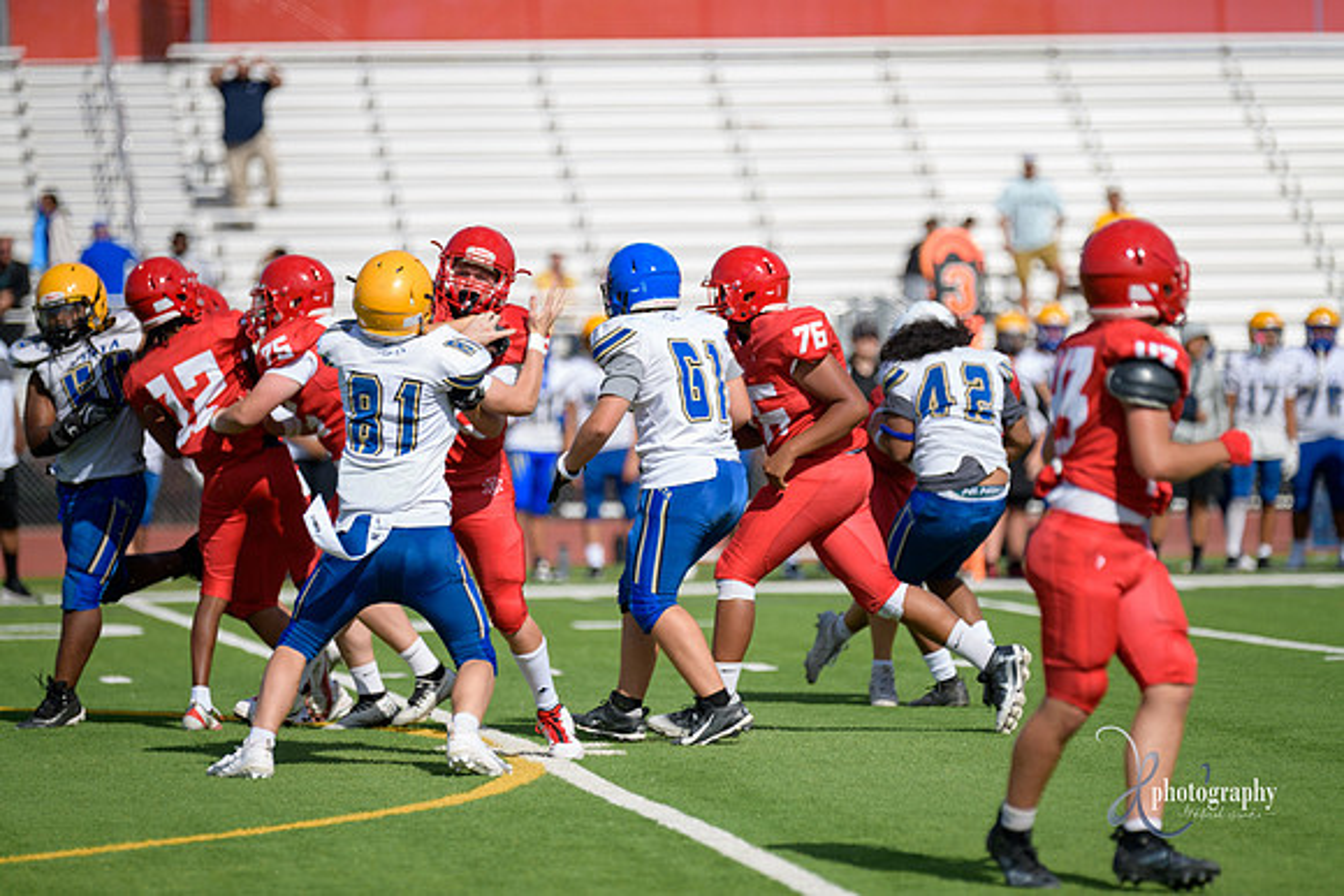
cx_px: 672
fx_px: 8215
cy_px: 448
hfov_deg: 9.4
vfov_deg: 6.2
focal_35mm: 220
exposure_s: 1/3200
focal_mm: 220
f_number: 2.8
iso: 200
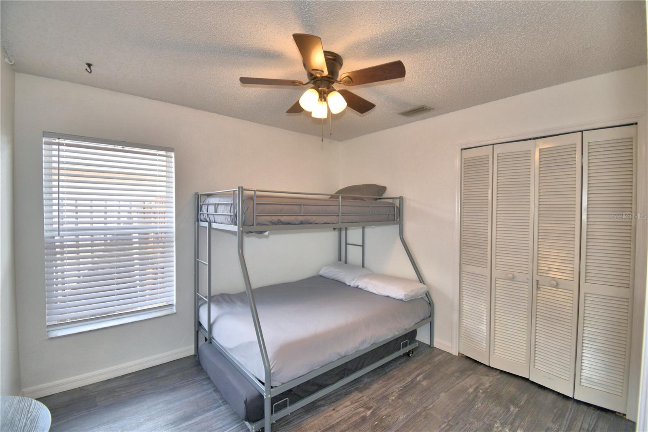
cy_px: 216
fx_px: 270
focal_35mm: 15
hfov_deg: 100.4
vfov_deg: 77.3
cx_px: 324
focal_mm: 10
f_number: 4.5
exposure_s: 1/60
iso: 200
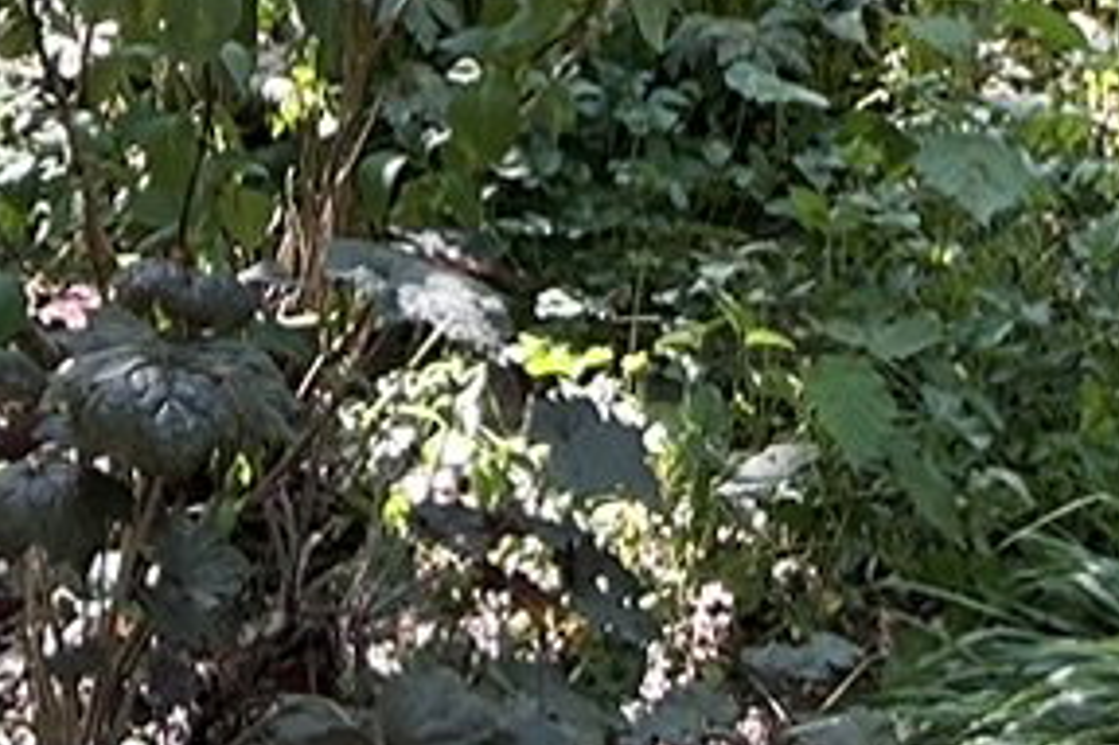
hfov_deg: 10.5
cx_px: 1232
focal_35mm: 193
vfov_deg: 6.1
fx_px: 5995
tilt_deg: +5.1
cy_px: -2083
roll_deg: +2.0
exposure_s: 1/121
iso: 80
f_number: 1.5
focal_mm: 5.7
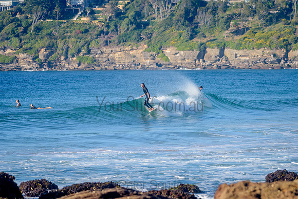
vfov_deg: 6.9
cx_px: 149
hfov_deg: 10.3
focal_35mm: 200
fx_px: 1657
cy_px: 100
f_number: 5.6
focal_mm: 200
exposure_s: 1/2000
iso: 280
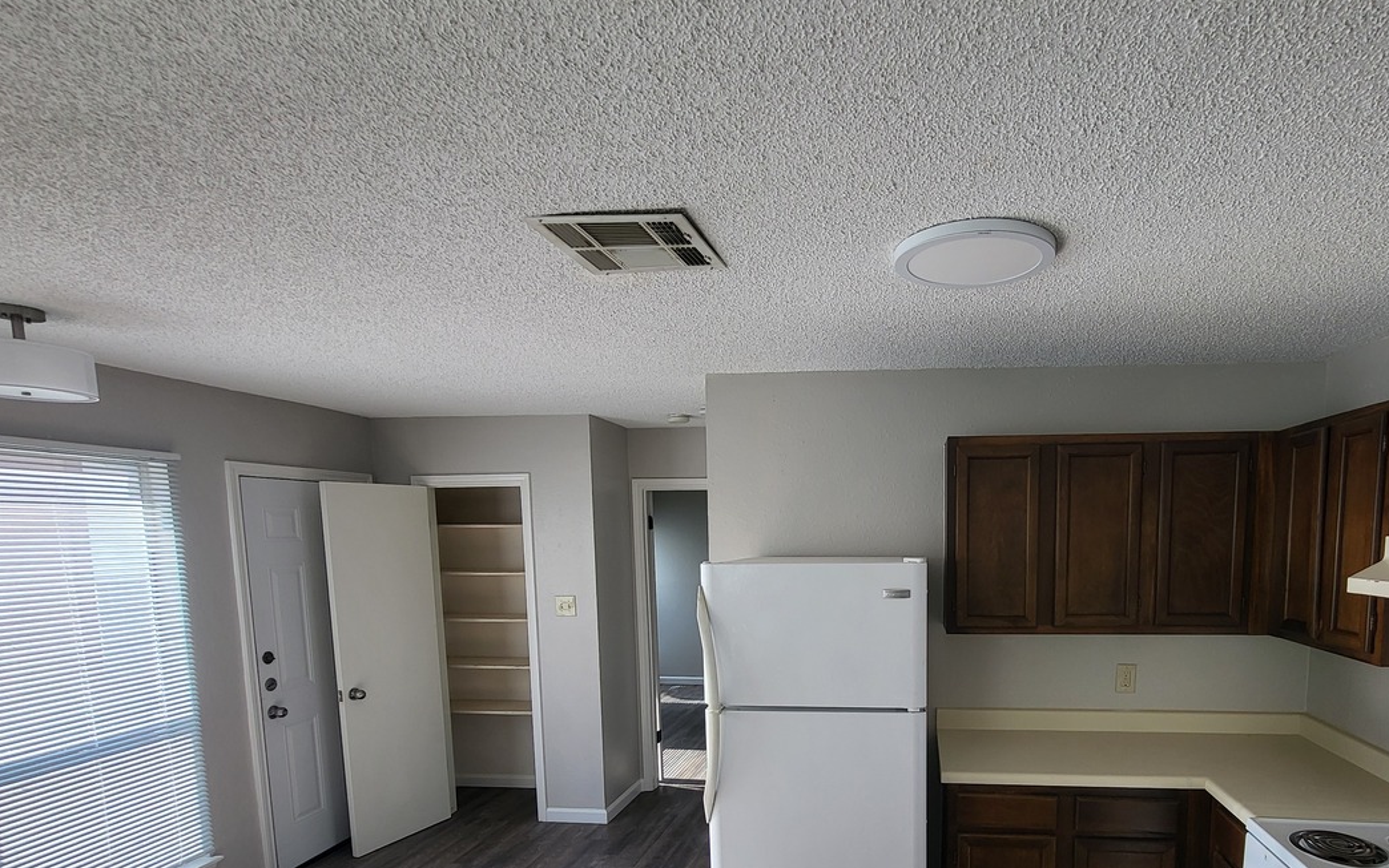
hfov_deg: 86.3
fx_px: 719
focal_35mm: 19
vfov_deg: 59.9
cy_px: 617
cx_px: 865
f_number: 2.2
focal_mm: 1.74
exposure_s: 1/120
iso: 40
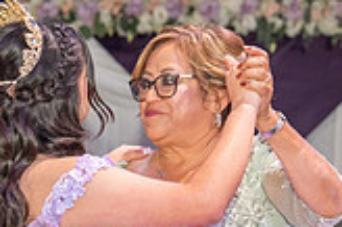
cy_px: 328
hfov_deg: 8.3
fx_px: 2354
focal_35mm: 248
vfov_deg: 5.5
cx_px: 121
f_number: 3.5
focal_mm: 70
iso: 1000
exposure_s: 1/125
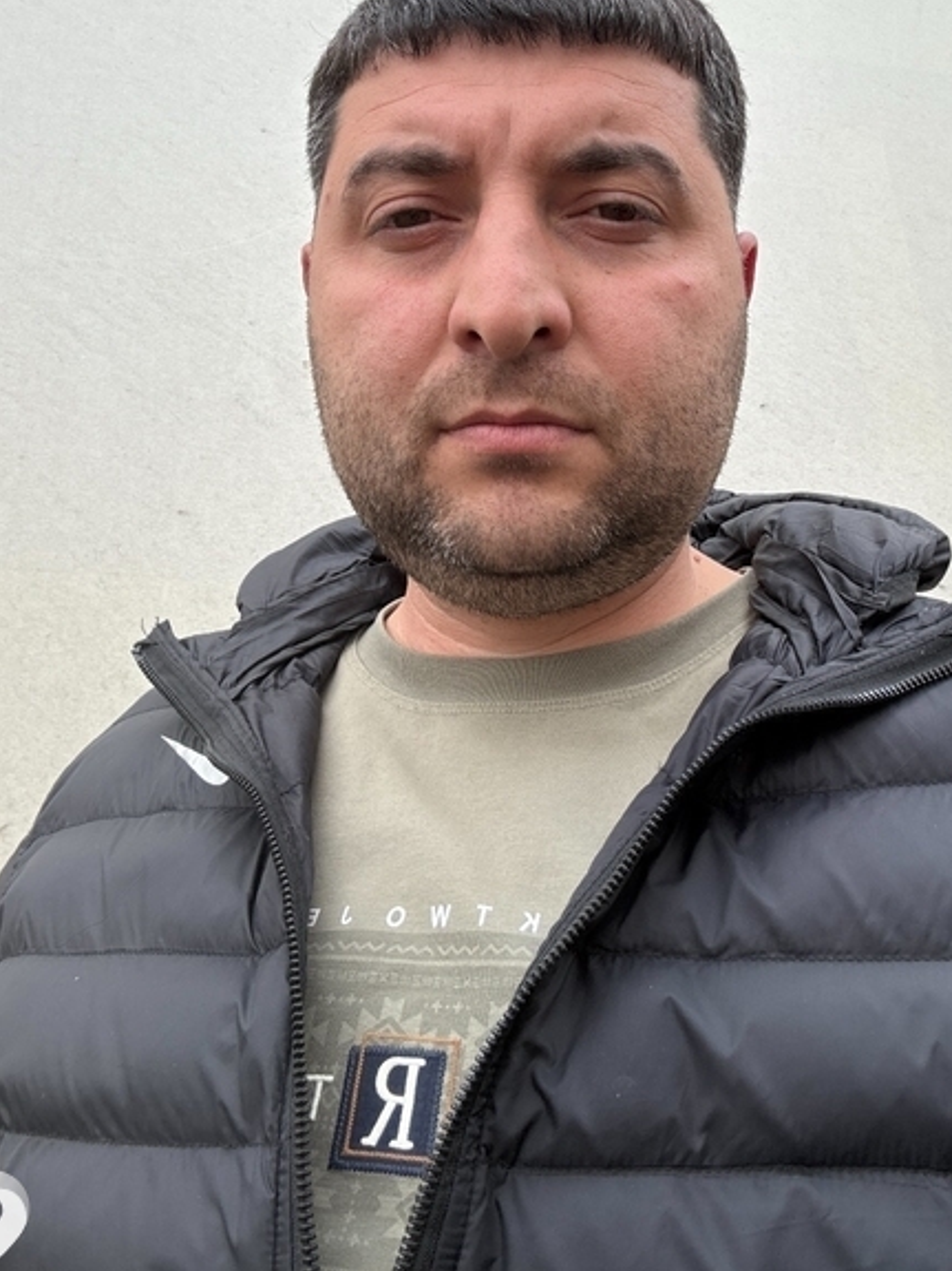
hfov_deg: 44.0
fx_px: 1174
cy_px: 413
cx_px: 552
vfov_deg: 55.5
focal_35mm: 32
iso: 25
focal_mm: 2.69
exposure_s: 1/300
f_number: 1.9
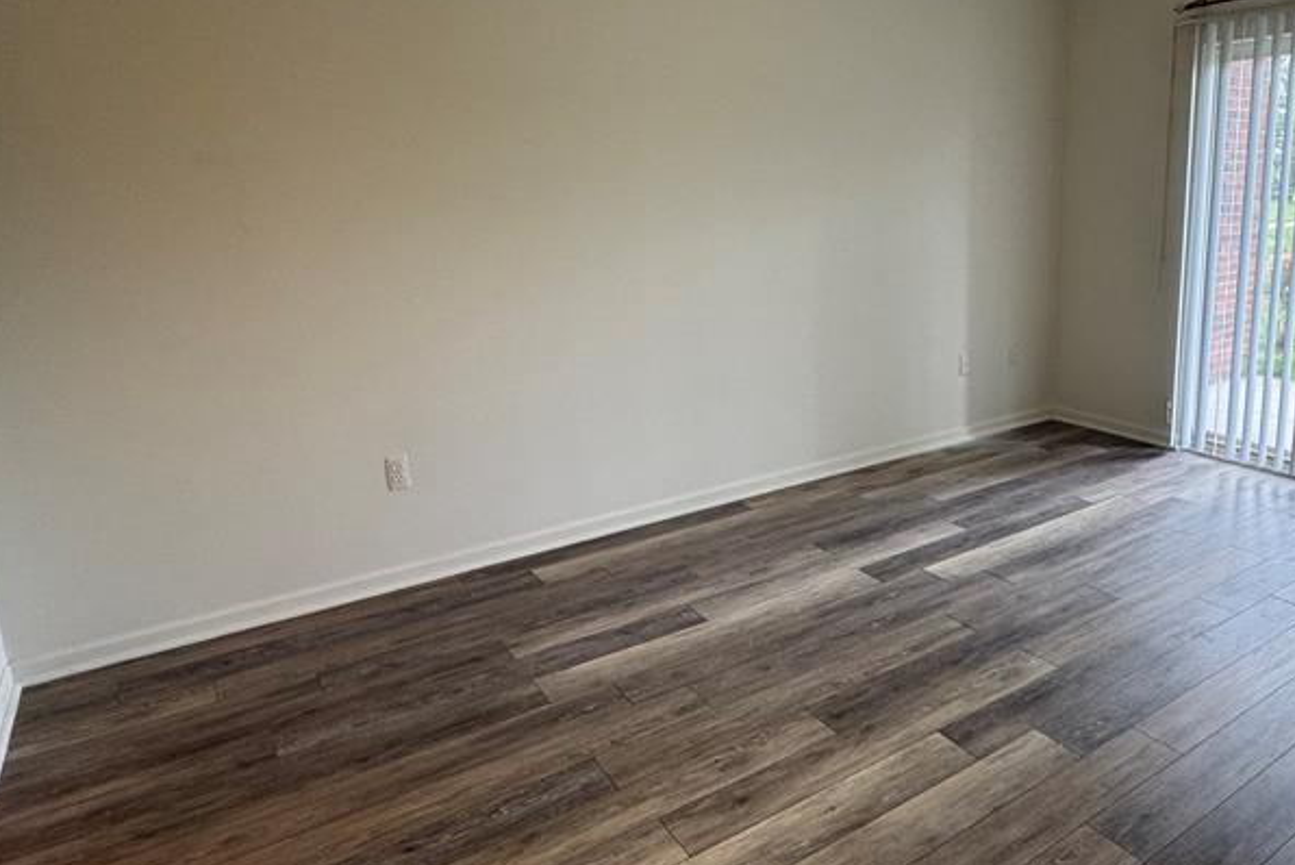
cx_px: 819
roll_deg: +1.3
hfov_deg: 70.2
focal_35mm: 25
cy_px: 356
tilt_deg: -11.6
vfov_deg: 51.1
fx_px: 900
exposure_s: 1/120
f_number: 2.2
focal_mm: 2.22
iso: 125
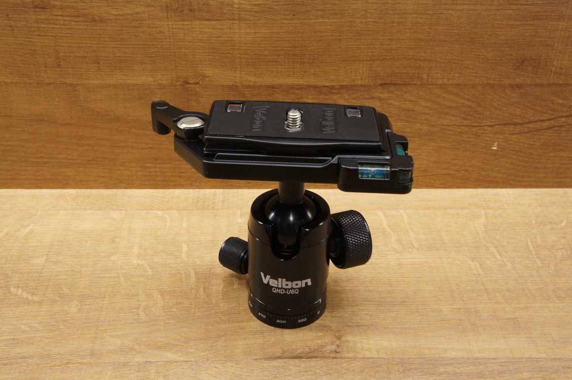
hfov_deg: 43.7
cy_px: 190
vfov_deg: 29.8
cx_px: 286
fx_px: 714
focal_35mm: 45
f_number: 13
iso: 1600
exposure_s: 1/40
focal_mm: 30
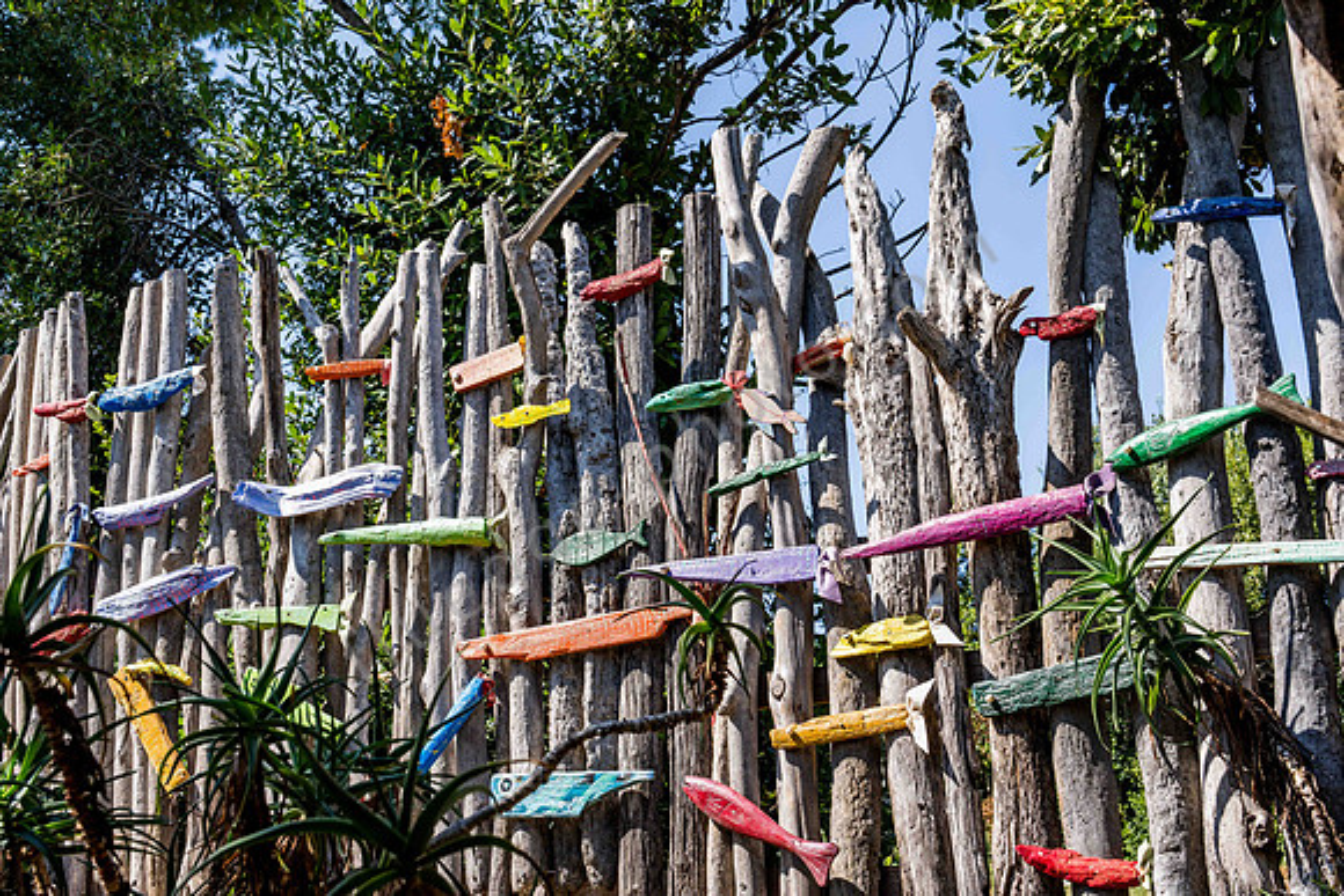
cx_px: 672
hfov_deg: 44.5
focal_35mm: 44
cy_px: 448
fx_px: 1643
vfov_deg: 30.5
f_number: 8
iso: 250
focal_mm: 44
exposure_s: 1/400
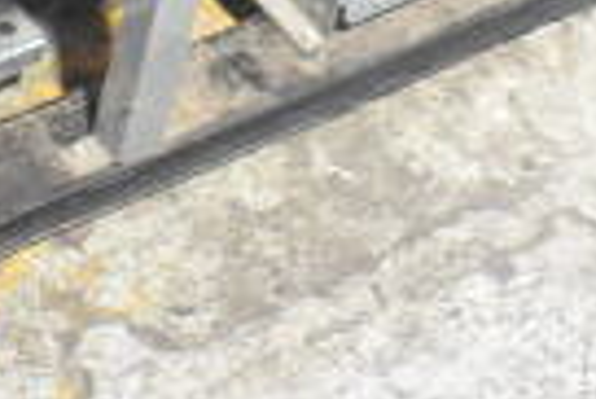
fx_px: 3779
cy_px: -379
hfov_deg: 8.8
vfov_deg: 5.9
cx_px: 863
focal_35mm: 228
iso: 2000
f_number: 4.5
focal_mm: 34
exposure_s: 1/50
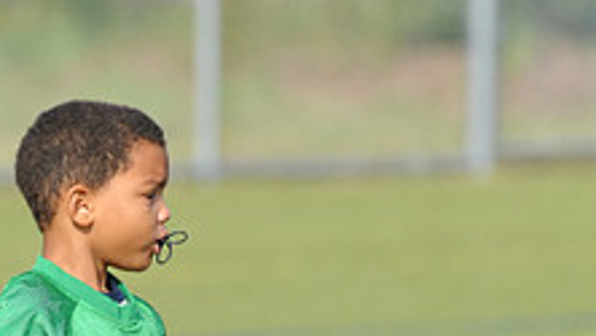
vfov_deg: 1.1
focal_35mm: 1096
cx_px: 81
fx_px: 17325
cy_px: 495
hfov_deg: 2.0
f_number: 7.1
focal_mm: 400
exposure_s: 1/800
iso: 800
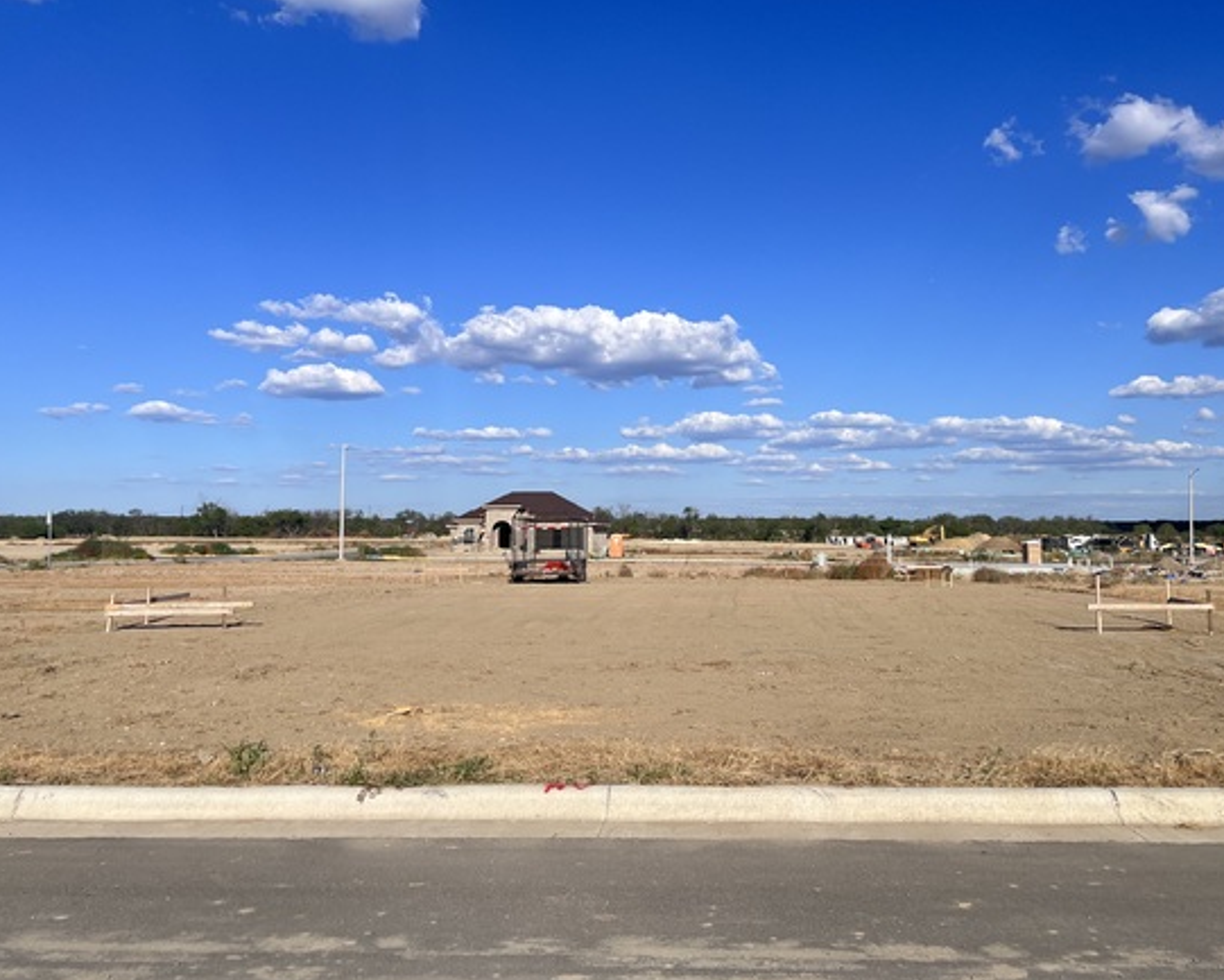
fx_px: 1087
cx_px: 710
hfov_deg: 58.5
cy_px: 466
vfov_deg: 48.5
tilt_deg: +3.4
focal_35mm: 30
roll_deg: +1.0
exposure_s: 1/5319
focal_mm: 5.7
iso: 50
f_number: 1.5
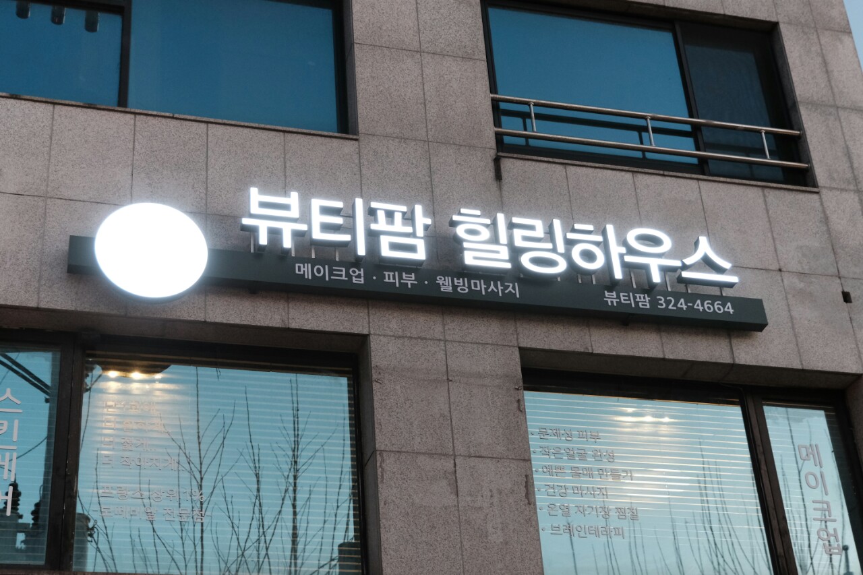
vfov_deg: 36.9
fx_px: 863
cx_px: 432
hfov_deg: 53.1
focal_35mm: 36
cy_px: 288
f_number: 2.8
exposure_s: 1/80
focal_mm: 24
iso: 1600
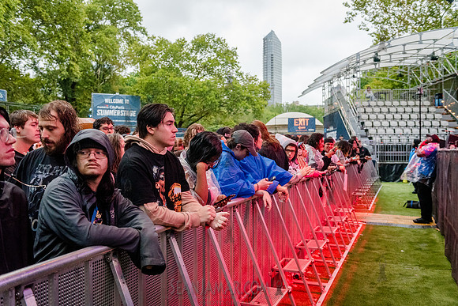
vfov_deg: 38.9
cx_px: 229
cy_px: 153
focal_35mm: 34
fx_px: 433
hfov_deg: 55.8
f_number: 3.5
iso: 5000
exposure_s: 1/1000
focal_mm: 34
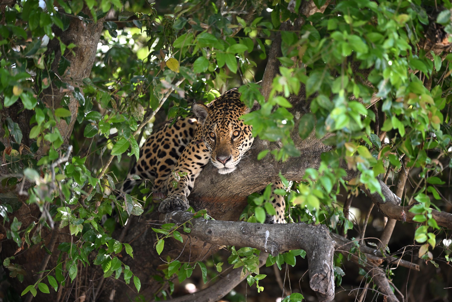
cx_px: 226
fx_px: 5023
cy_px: 151
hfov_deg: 5.2
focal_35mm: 400
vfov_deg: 3.4
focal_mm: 400
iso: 900
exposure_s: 1/800
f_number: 2.8
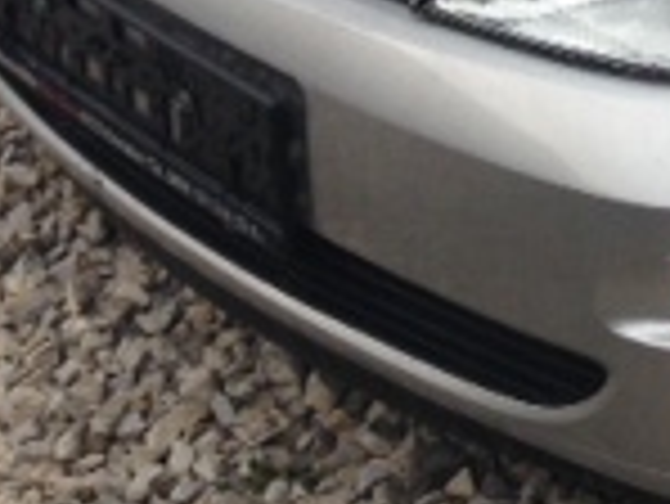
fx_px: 2751
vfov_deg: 9.9
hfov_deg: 12.6
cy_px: -382
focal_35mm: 142
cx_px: 1237
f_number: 2.4
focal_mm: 4.13
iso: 50
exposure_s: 1/661
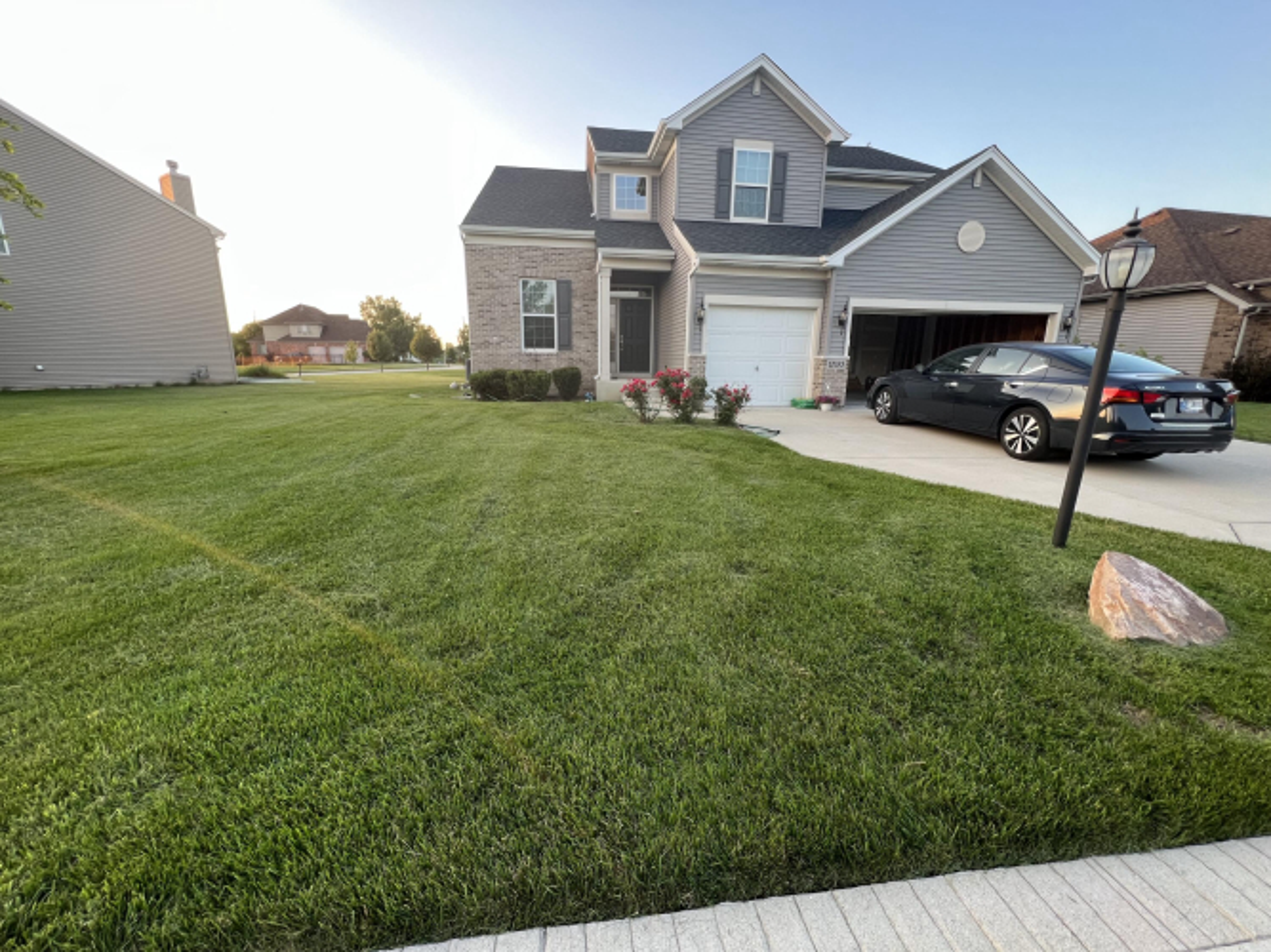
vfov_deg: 89.9
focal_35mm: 13
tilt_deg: -14.3
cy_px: 476
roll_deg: -0.9
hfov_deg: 106.2
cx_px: 636
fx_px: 477
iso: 64
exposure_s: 1/99
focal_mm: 1.57
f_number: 1.8
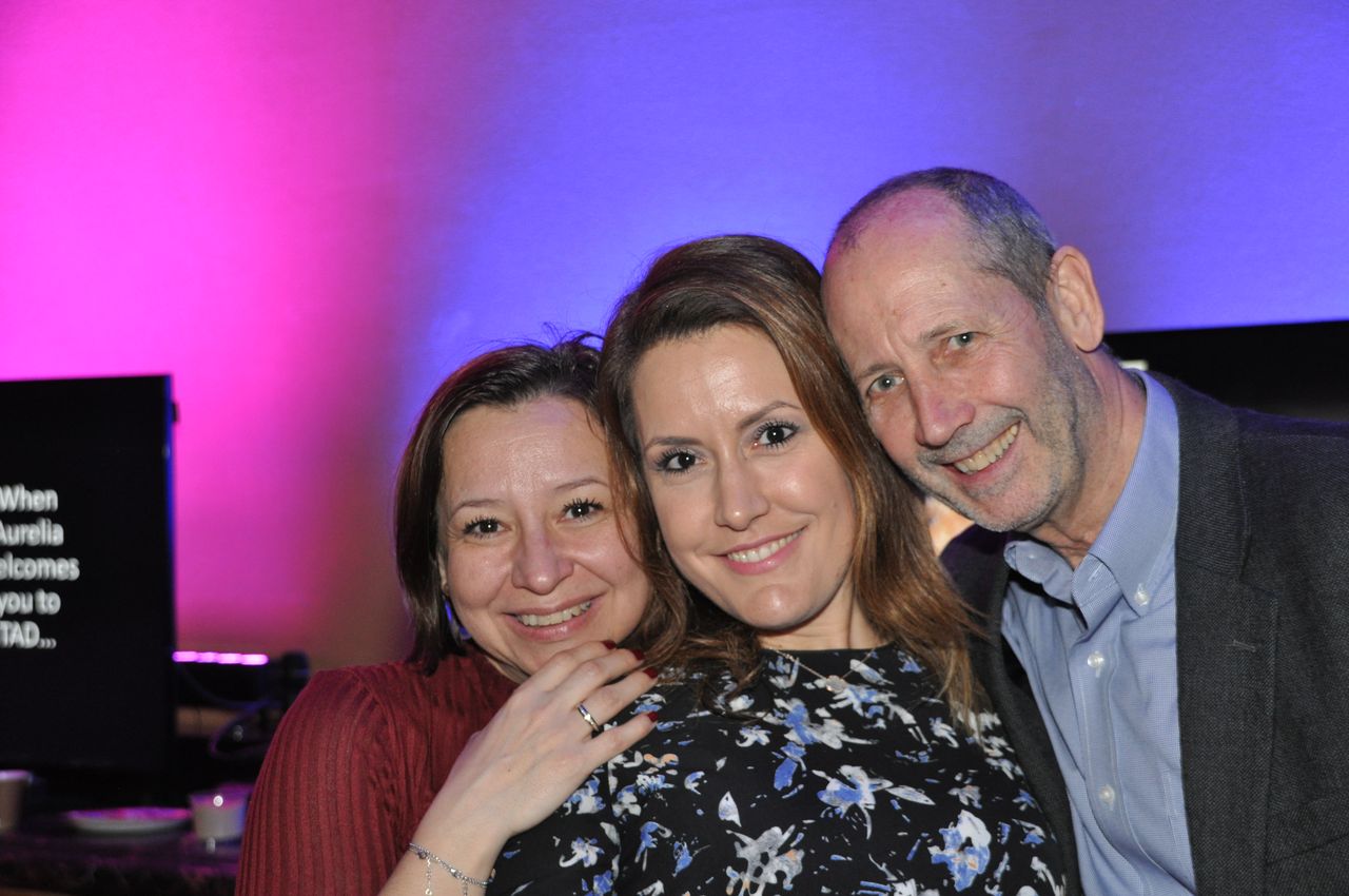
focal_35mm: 75
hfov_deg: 27.0
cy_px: 448
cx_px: 674
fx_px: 2807
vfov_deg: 18.1
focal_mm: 50
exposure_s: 1/60
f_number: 4.8
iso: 800
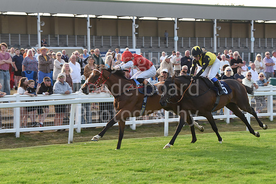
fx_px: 997
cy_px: 92
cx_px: 138
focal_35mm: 130
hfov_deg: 15.8
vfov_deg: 10.6
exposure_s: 1/1000
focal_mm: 130
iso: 640
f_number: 5.6
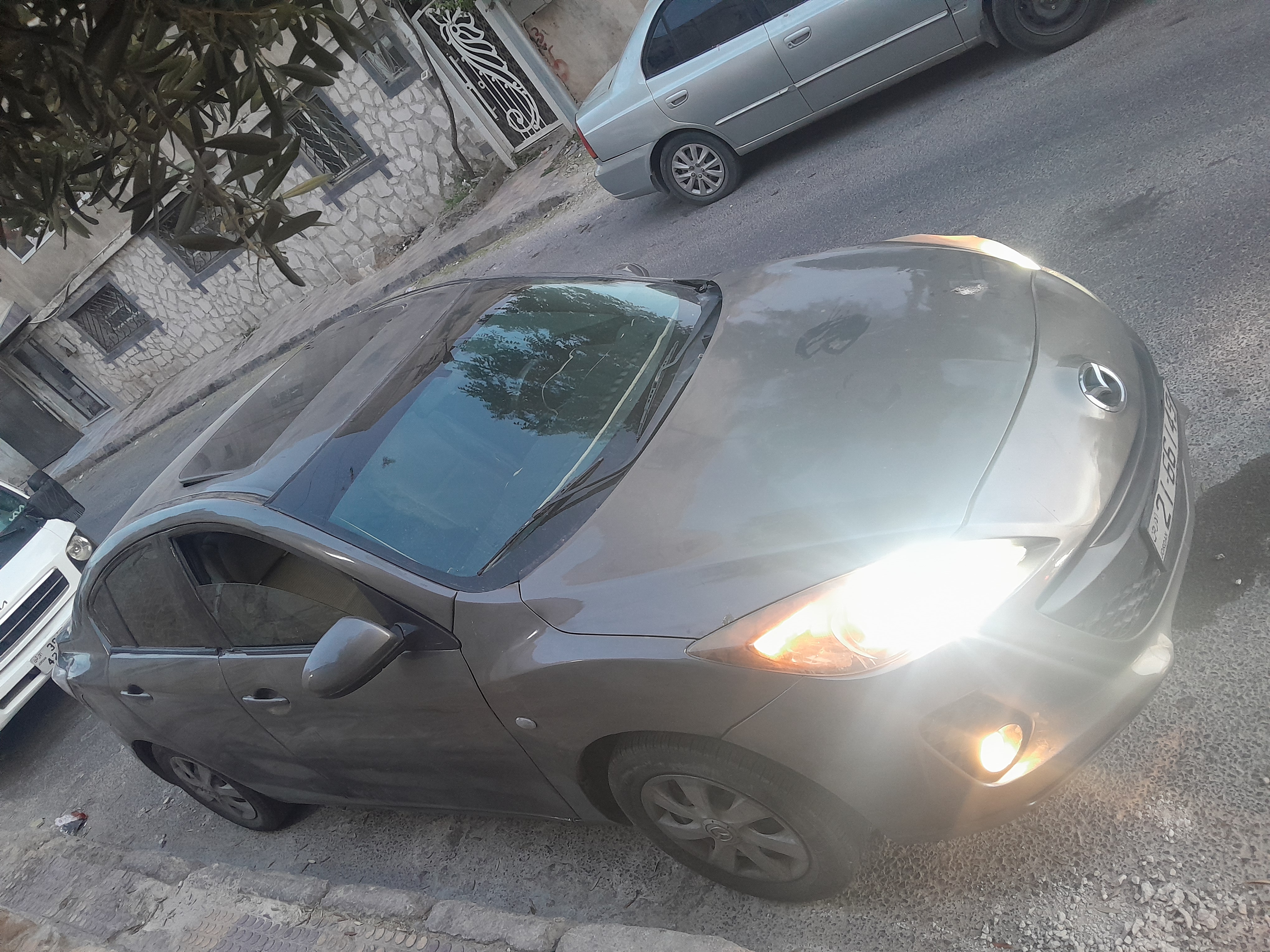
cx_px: 635
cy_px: 476
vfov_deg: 53.1
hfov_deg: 67.3
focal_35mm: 26
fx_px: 954
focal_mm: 3.98
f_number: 1.8
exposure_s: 1/50
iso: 320
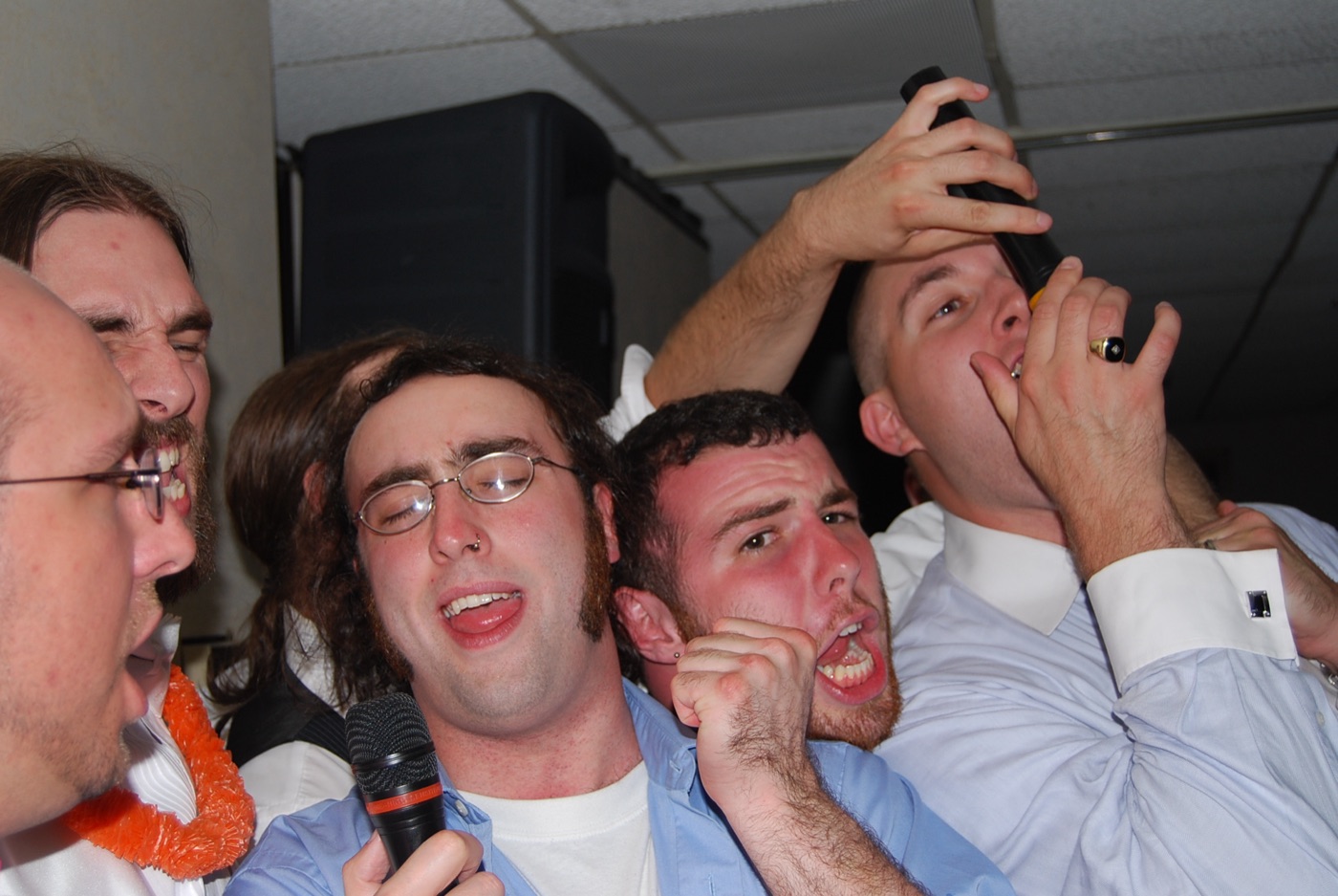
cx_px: 669
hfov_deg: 37.8
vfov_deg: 25.8
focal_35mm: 52
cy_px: 448
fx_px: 1953
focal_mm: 35
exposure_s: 1/60
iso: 200
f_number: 4.8
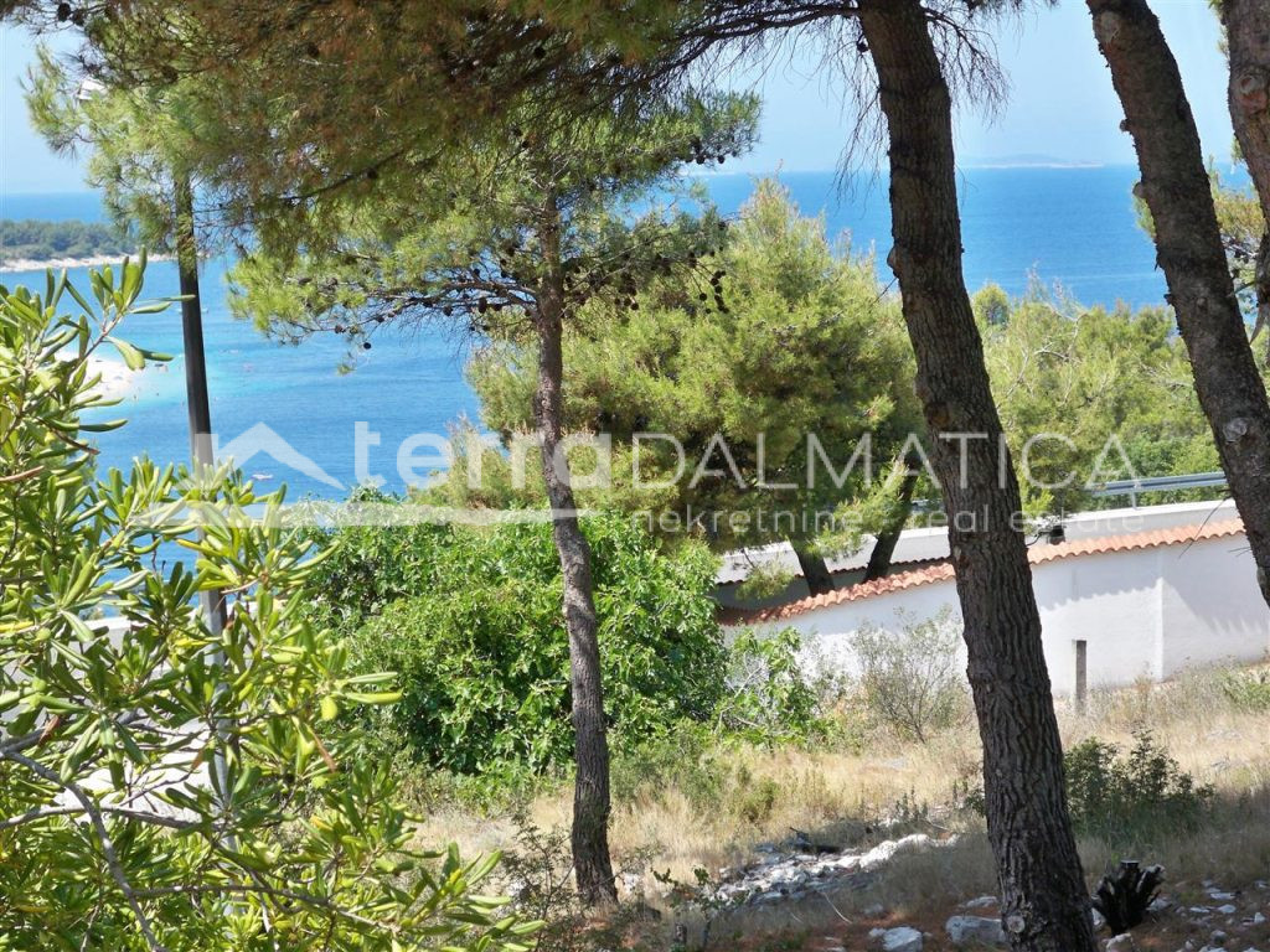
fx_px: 2495
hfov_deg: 28.6
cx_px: 635
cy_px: 476
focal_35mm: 68
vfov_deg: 21.6
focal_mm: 12.1
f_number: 4.5
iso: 80
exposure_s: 1/320
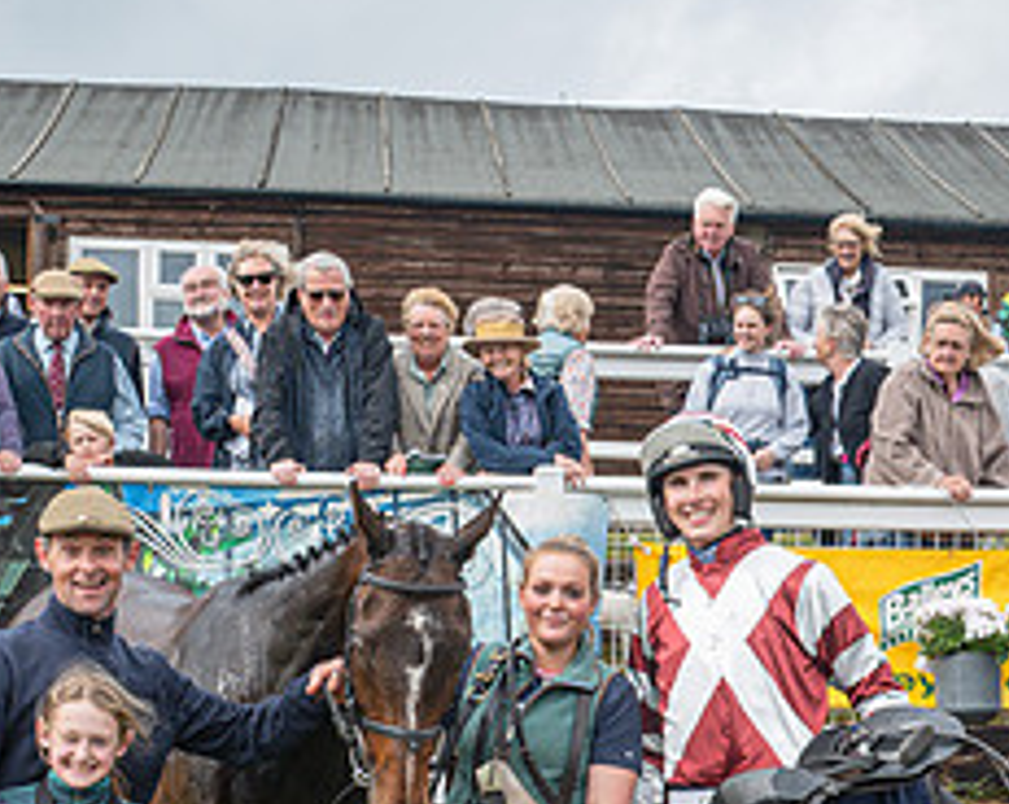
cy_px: 743
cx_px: 545
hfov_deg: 28.8
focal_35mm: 66
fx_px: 1968
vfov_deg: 22.5
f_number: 8
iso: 400
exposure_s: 1/200
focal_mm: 24
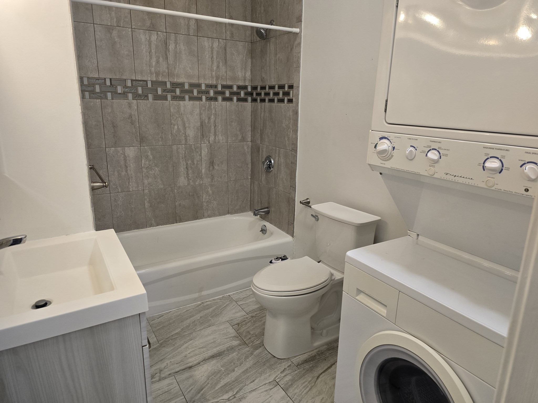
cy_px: 202
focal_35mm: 23
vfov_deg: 58.9
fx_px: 357
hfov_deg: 73.9
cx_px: 269
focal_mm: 6.3
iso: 200
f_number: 1.7
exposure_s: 1/120
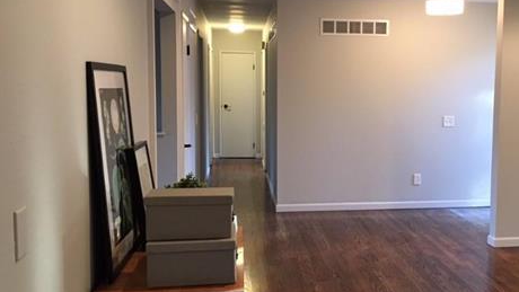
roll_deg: -1.3
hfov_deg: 45.7
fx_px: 606
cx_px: 342
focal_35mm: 44
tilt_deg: -5.9
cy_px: 133
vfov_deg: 27.1
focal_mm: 4.15
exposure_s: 1/30
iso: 160
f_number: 2.2
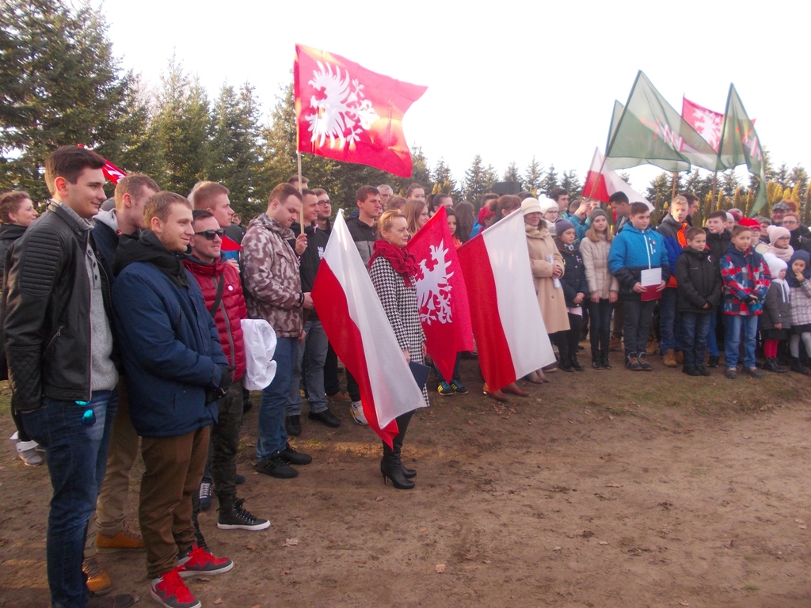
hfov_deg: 63.4
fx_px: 656
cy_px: 304
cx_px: 406
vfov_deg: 49.7
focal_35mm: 28
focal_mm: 4
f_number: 2.7
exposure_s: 1/160
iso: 80
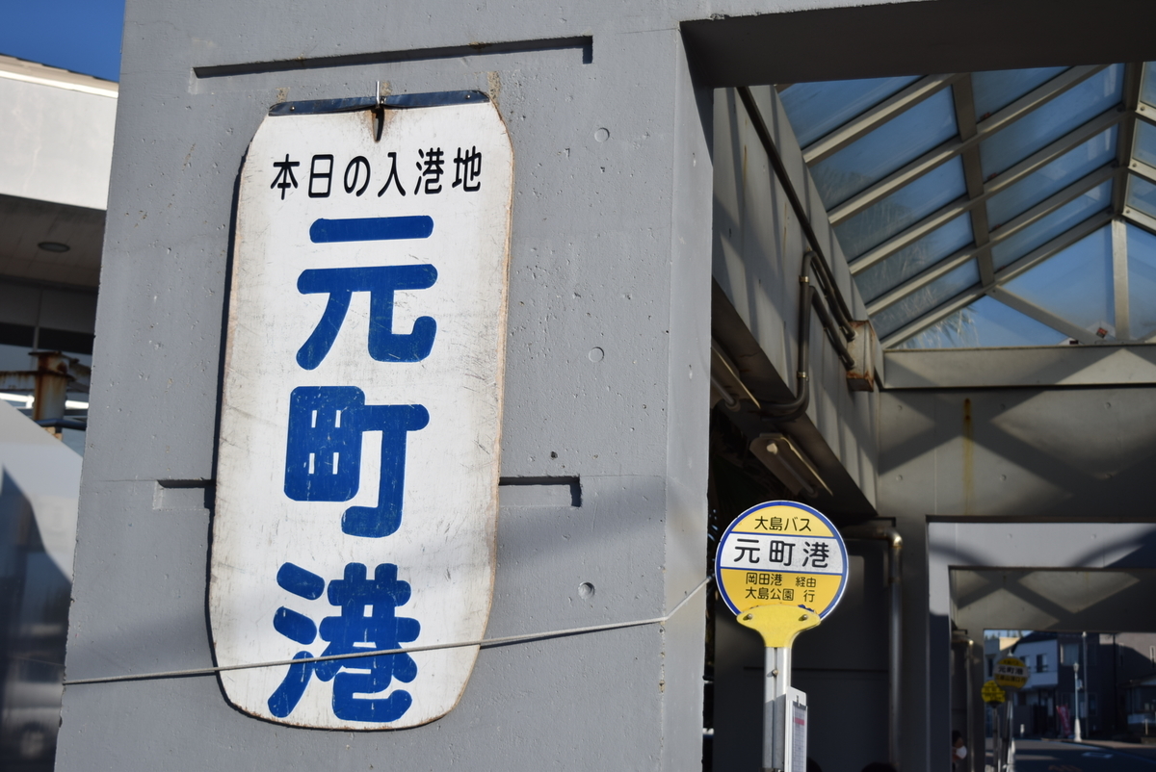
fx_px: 1687
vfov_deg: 25.8
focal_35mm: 52
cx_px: 578
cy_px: 386
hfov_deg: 37.8
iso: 100
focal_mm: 35
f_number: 5
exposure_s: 1/1600
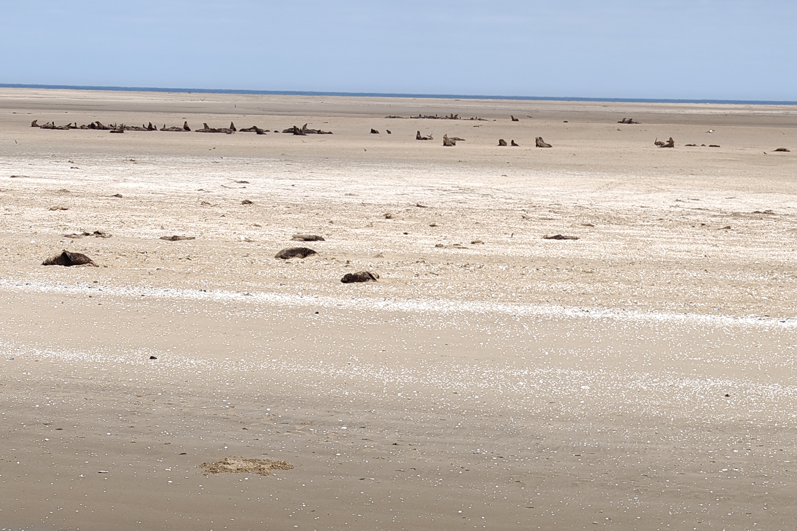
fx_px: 2922
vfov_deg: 10.3
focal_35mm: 132
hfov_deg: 15.4
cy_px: 526
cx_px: 174
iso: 71
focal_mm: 13.3
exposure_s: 1/1085
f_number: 2.55
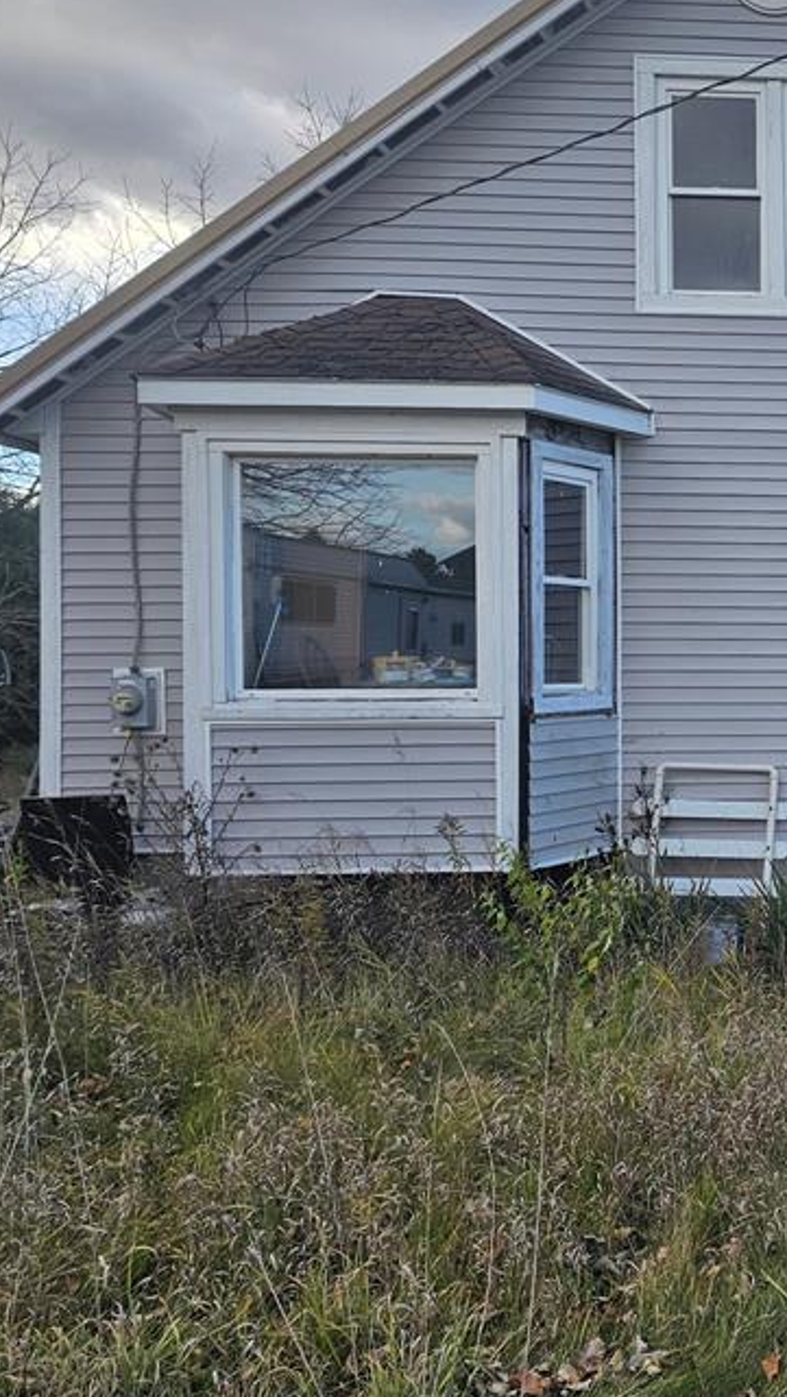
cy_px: 684
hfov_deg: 25.1
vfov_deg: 50.5
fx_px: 1483
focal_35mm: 40
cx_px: 1066
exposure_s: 1/443
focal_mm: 6.3
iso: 20
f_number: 1.7
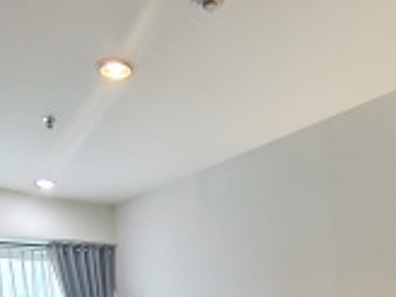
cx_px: 237
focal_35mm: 42
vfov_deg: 29.0
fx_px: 480
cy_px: 369
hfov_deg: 44.6
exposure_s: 1/50
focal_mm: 1.65
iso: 400
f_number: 2.2
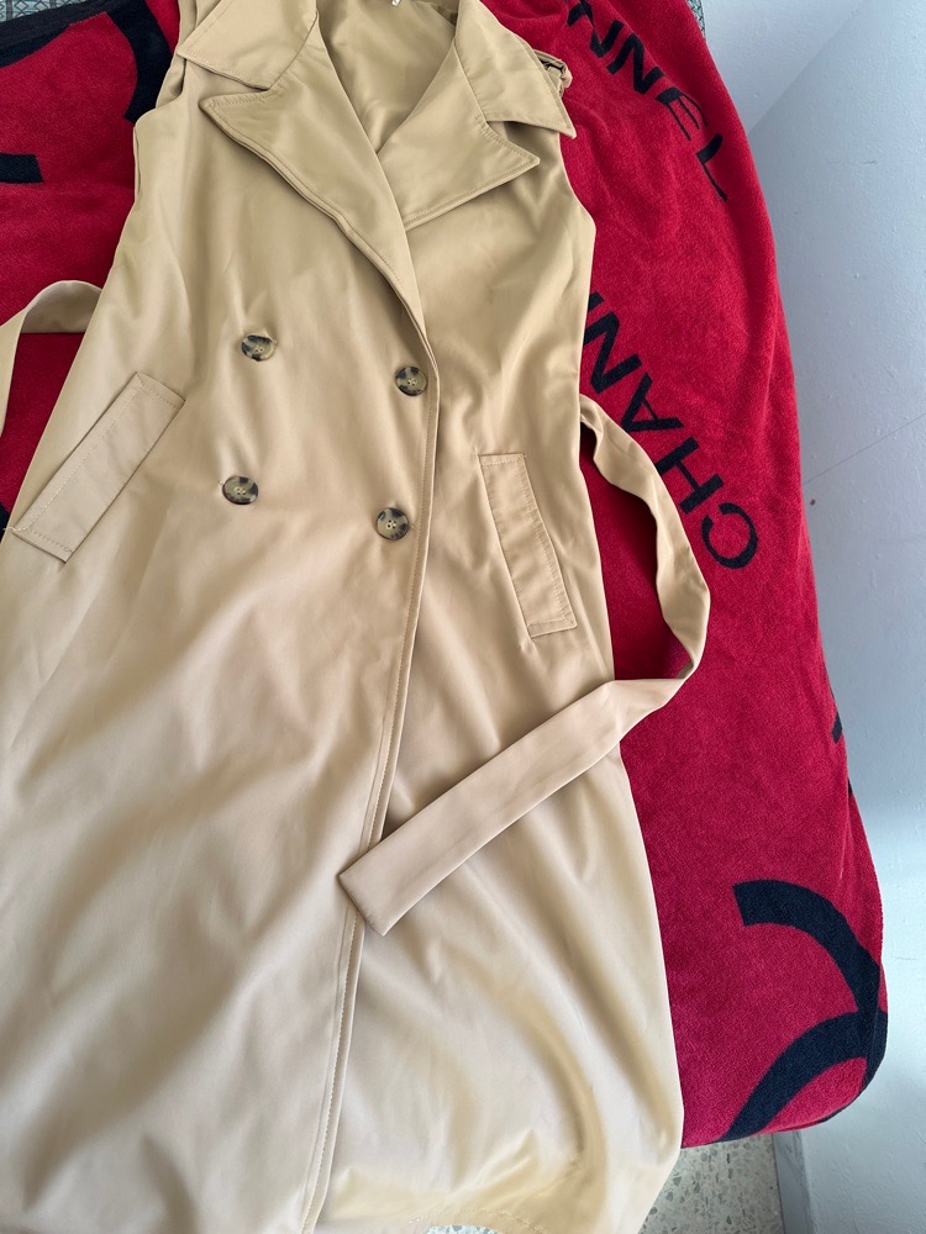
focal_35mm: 24
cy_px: 617
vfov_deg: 71.6
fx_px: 856
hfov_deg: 56.8
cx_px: 463
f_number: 1.78
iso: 160
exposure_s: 1/121
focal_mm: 6.86
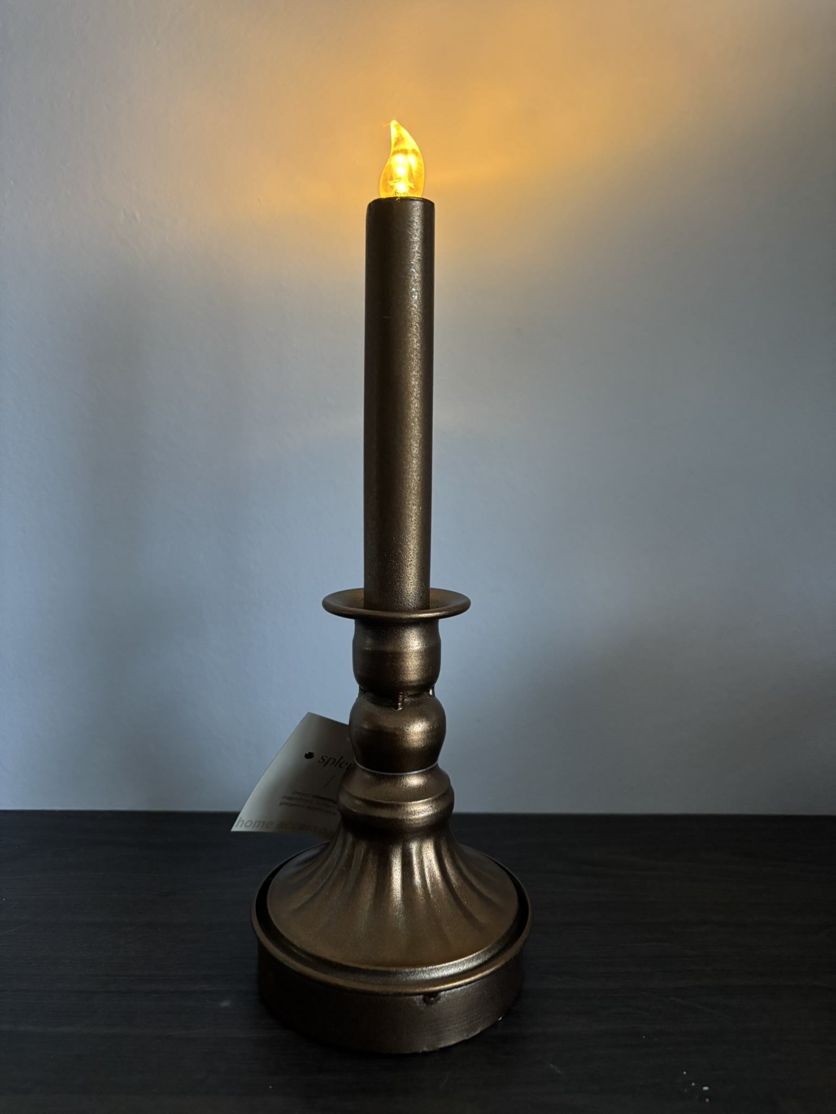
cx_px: 418
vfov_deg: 67.3
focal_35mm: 26
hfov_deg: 53.1
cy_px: 557
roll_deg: -1.8
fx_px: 837
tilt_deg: -12.9
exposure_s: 1/38
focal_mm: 5.96
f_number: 1.6
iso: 640
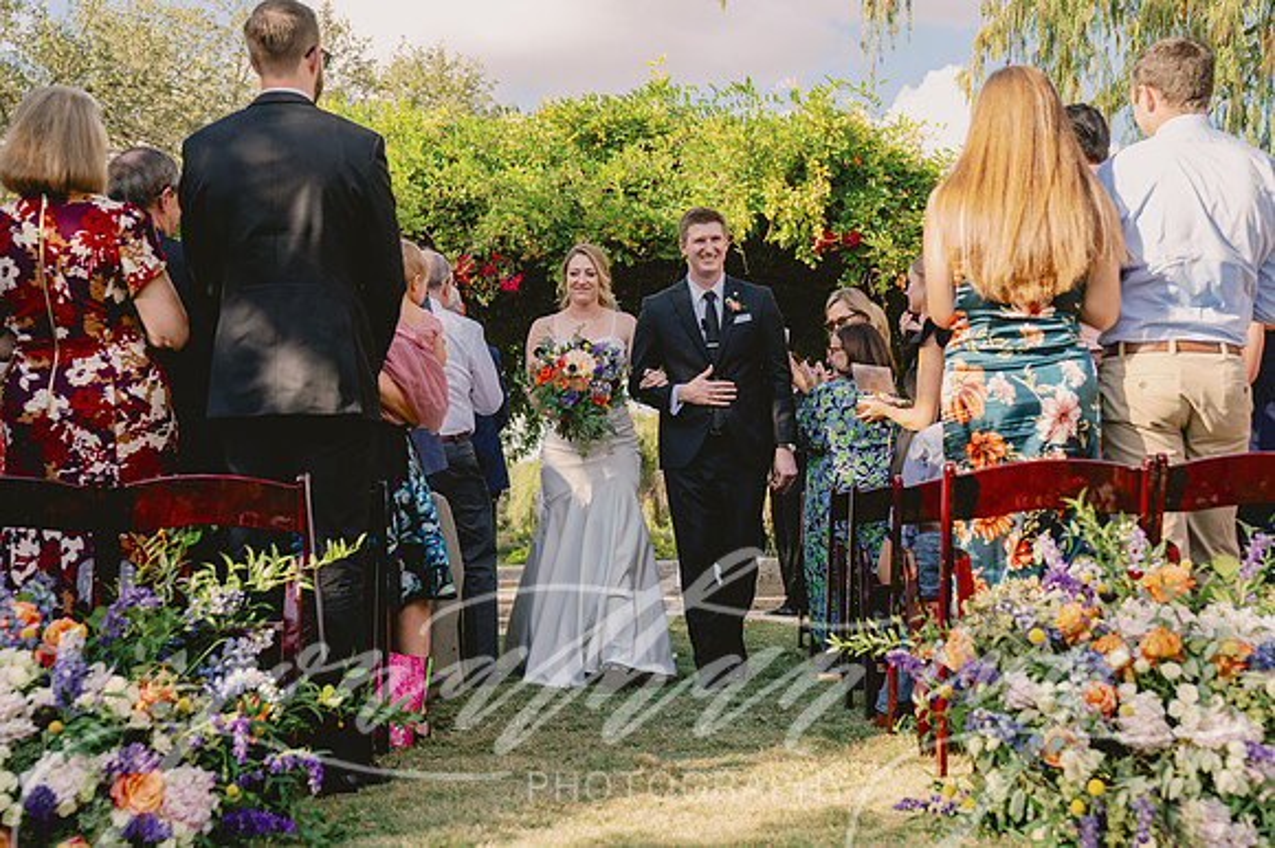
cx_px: 638
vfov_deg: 27.5
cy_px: 424
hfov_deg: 40.3
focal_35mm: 49
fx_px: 1736
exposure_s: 1/400
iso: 200
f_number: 4
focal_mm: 49
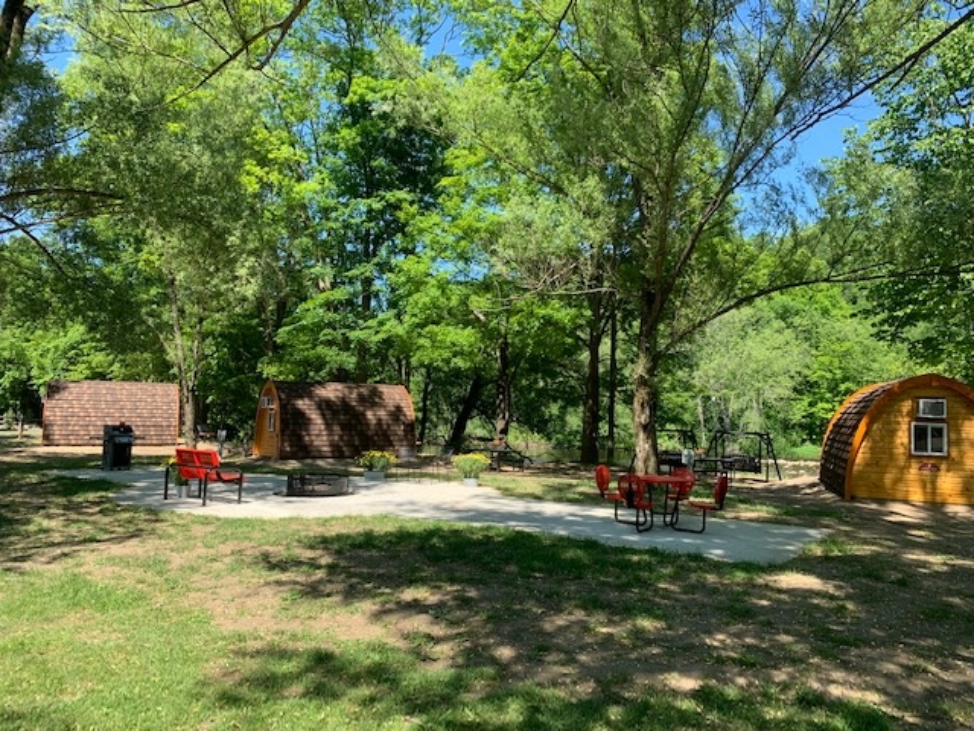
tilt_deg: +4.5
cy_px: 366
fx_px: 732
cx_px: 487
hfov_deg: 67.3
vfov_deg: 53.1
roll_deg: -0.4
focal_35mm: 26
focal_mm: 4.25
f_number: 1.8
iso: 25
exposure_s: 1/635
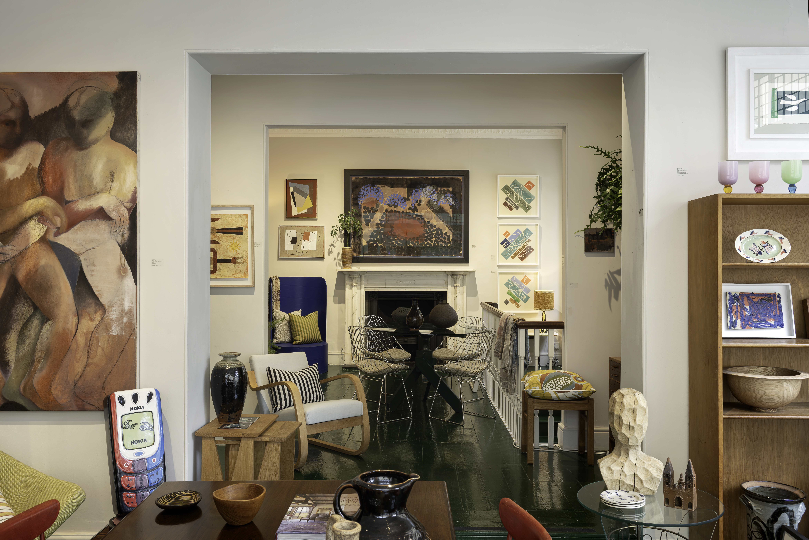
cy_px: 270
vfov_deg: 41.7
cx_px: 404
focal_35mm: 32
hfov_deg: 59.5
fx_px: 708
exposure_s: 1/2.5
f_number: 13
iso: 250
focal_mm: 31.5
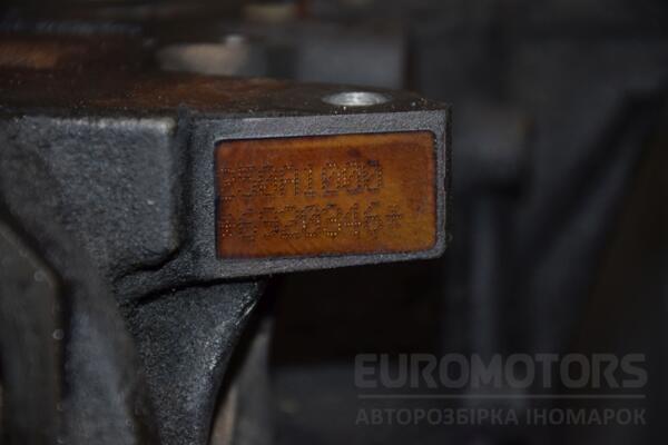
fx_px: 2922
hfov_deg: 13.0
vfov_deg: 8.7
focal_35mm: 158
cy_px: 222
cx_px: 334
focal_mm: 105
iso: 800
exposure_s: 1/60
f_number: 5.6
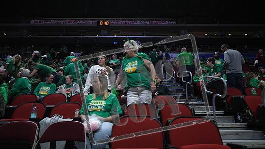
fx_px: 183
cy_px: 69
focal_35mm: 26
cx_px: 135
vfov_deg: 44.4
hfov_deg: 71.9
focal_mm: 24
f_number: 2.8
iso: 3200
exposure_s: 1/1250
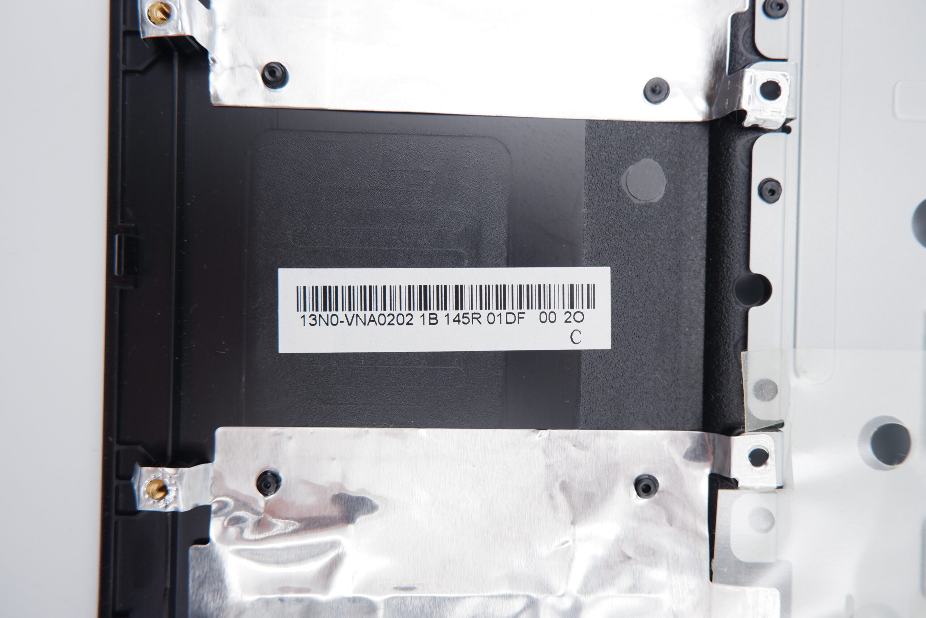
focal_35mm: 23
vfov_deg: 55.1
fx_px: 592
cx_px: 463
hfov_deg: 76.1
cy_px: 309
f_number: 5.6
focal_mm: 15.6
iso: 800
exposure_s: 1/125
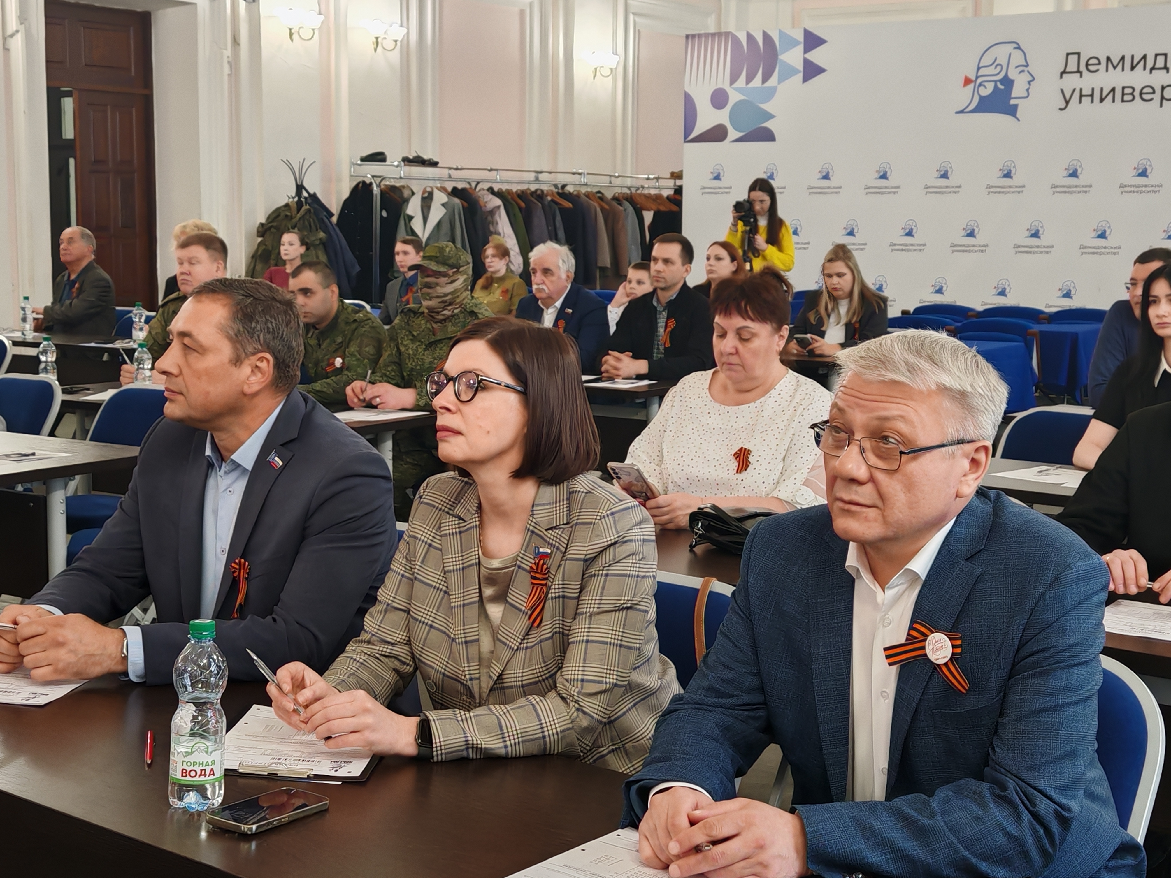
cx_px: 594
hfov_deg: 36.8
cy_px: 444
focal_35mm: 52
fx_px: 1759
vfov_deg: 28.0
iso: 320
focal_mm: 6.67
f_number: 1.9
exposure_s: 1/47
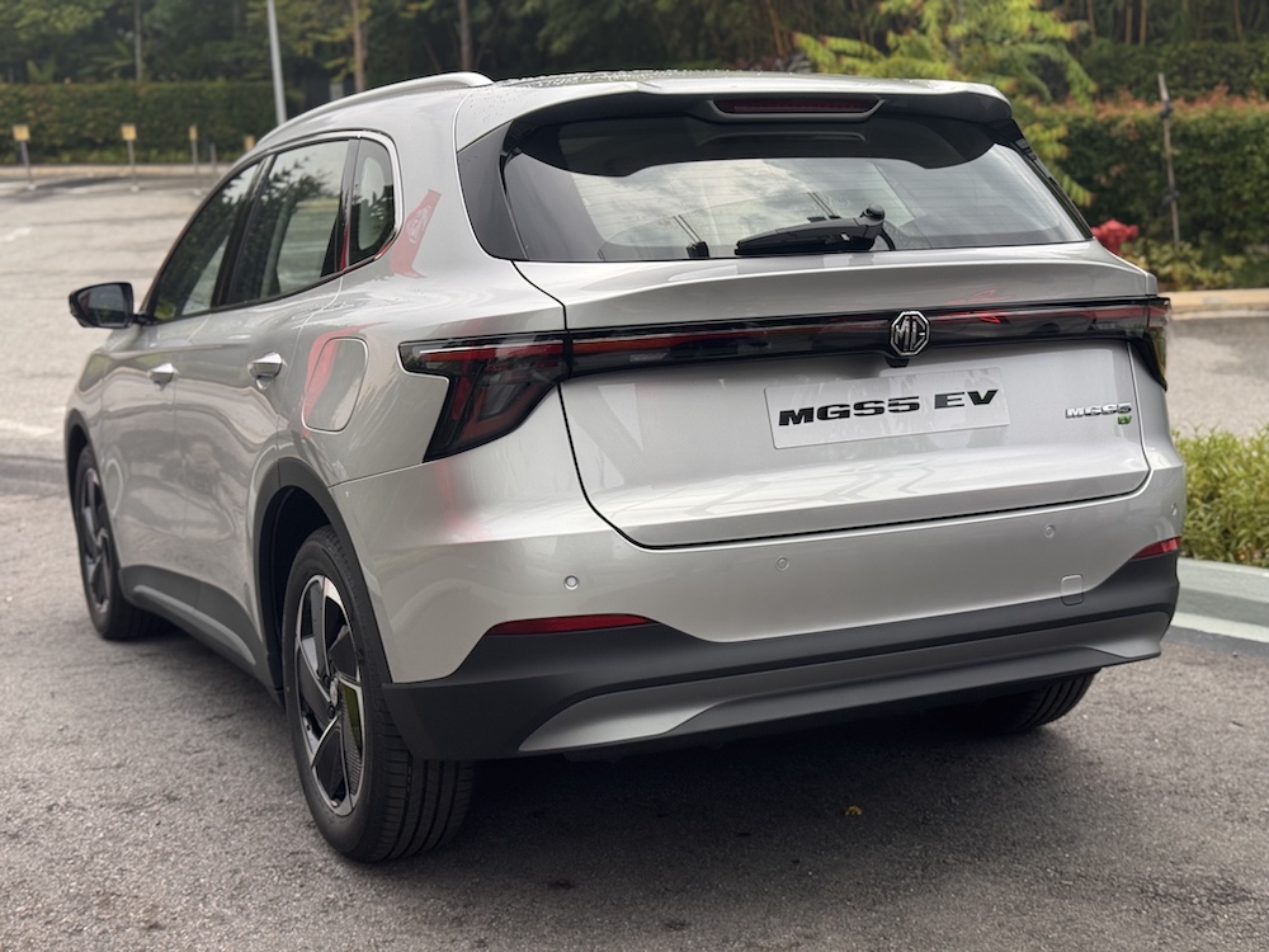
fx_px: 1760
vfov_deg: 30.3
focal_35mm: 48
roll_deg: +1.6
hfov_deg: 39.7
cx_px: 634
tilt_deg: -13.6
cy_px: 476
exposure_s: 1/477
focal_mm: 6.76
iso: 64
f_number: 1.78
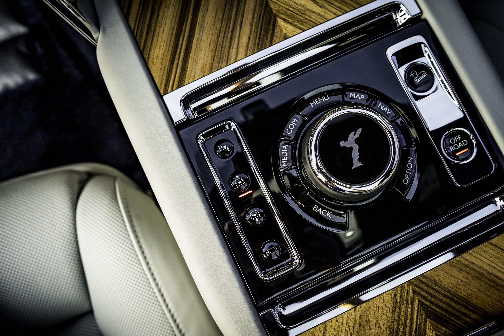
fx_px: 434
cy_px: 168
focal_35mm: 31
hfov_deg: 60.3
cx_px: 252
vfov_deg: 42.3
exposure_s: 1/160
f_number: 5.6
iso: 640
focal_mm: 31
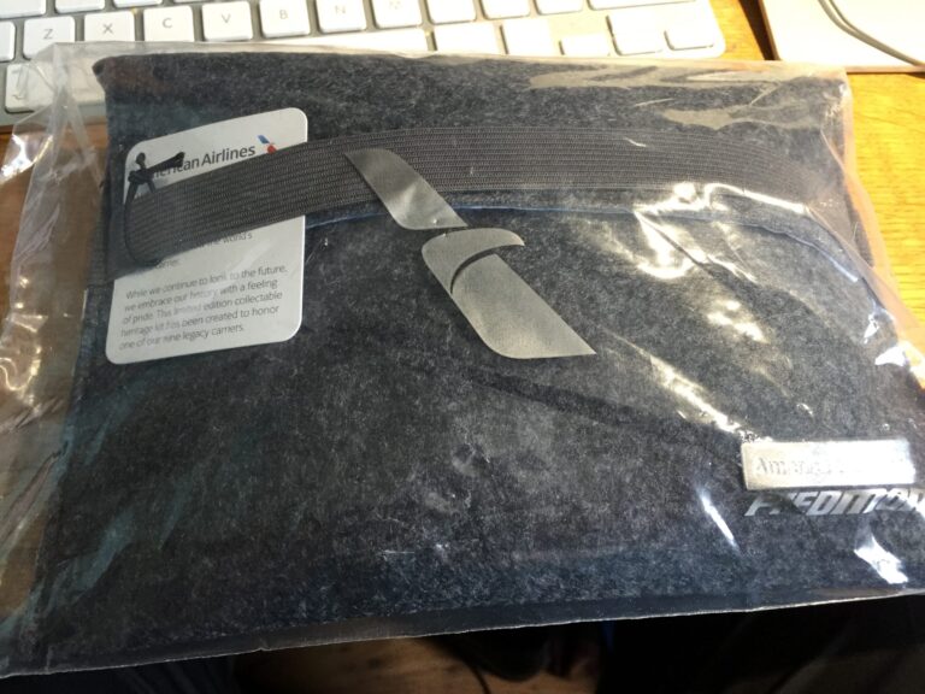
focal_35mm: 29
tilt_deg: -60.4
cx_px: 462
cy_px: 347
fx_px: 775
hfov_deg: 61.7
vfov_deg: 48.2
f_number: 2.2
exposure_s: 1/30
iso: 50
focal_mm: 4.15
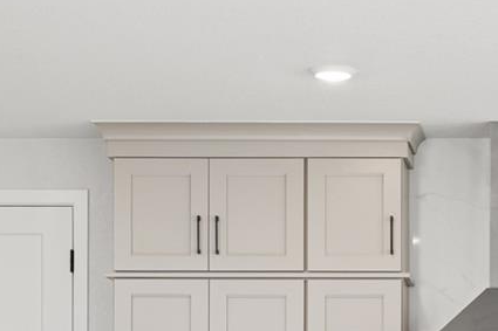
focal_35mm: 128
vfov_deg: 10.4
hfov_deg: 15.6
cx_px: 547
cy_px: 480
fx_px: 1770
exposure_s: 1/25
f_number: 8
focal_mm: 34
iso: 160
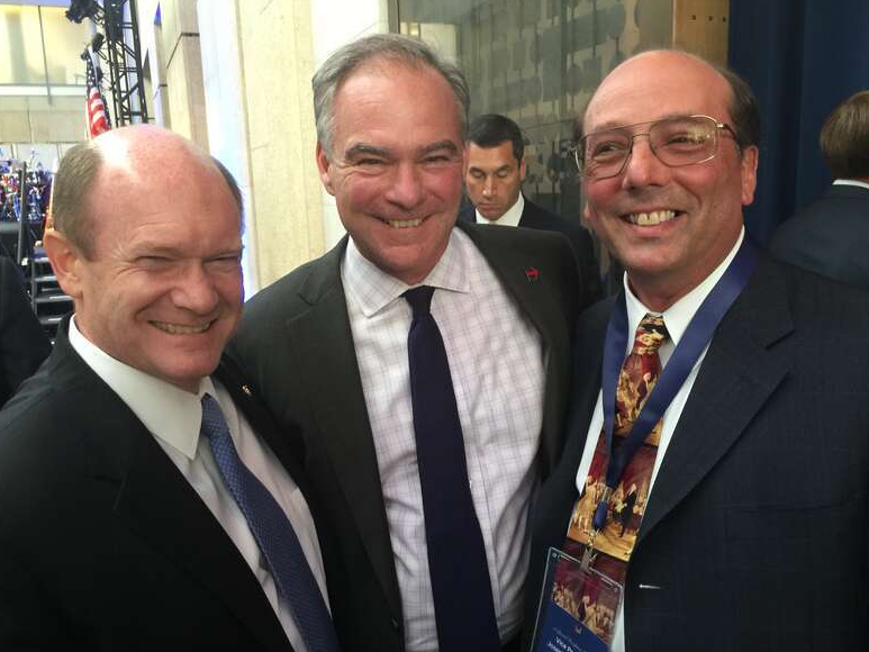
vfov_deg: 46.8
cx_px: 435
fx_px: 753
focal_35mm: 30
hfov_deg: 60.0
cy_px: 334
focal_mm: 4.15
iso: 80
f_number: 2.2
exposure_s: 1/15
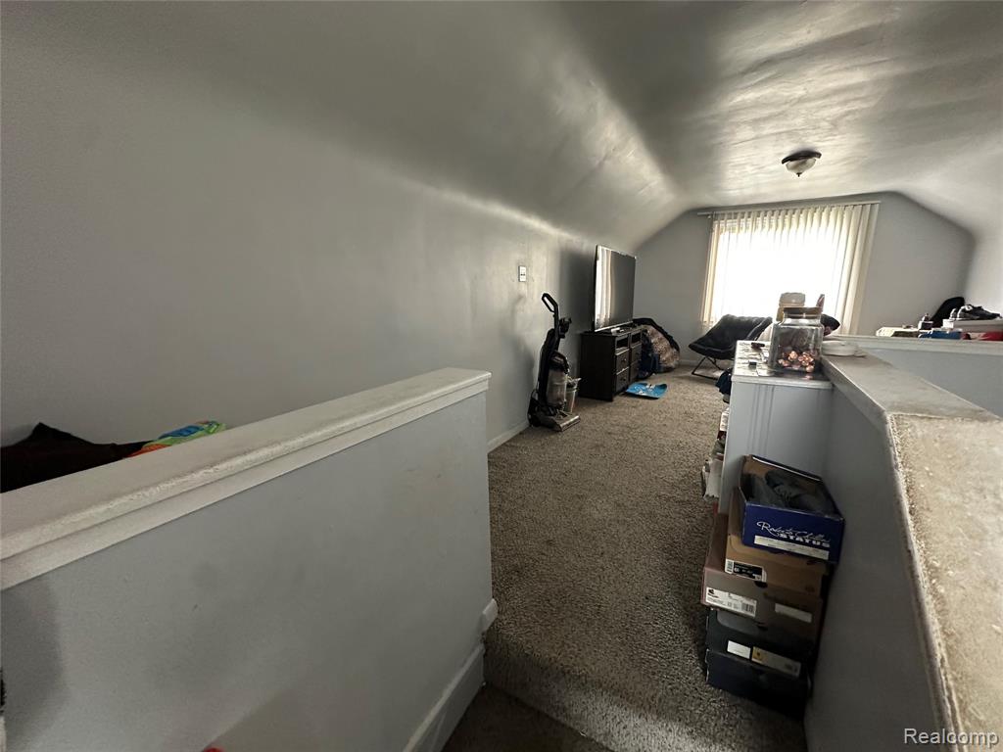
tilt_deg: -10.1
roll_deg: +1.0
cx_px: 502
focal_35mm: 14
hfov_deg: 102.1
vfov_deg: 85.7
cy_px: 376
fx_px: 406
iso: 500
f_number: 2.2
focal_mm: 2.22
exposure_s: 1/60
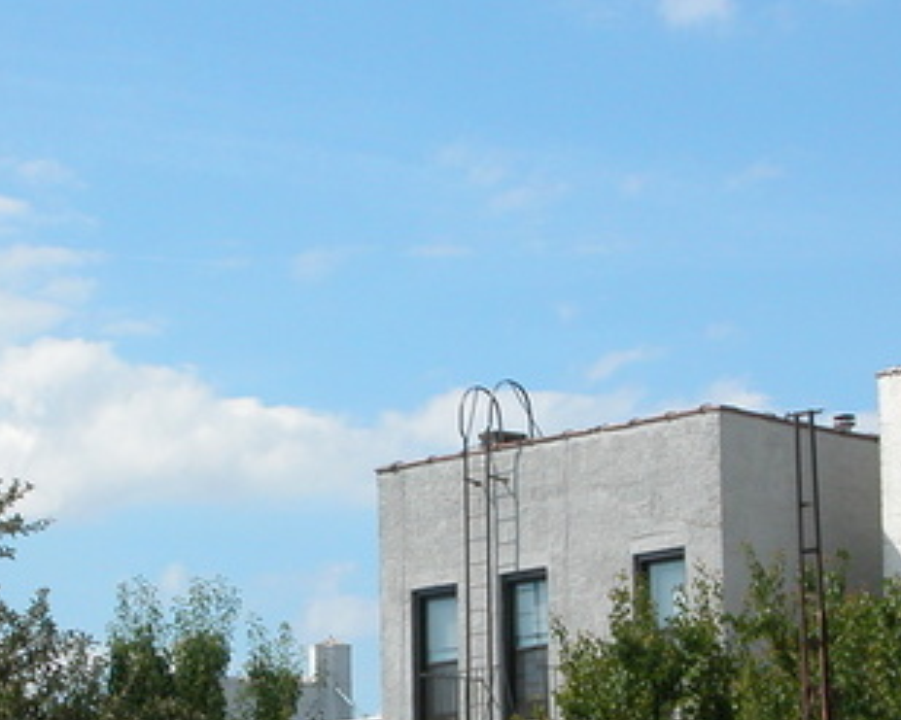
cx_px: 257
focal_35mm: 165
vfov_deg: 9.3
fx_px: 4399
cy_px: 583
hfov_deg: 11.7
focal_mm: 16.8
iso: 100
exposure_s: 1/422
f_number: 5.8
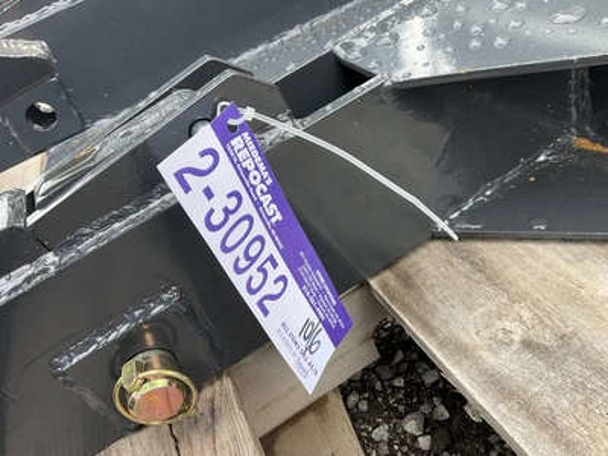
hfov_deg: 61.7
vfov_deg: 48.2
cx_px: 304
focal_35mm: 29
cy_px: 228
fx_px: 509
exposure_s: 1/134
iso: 20
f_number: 1.8
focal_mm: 3
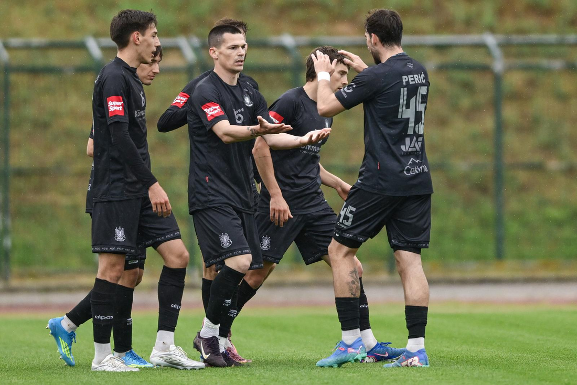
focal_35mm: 600
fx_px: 9619
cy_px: 192
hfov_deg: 3.4
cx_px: 288
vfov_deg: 2.3
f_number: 2.8
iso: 800
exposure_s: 1/4000
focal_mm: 400
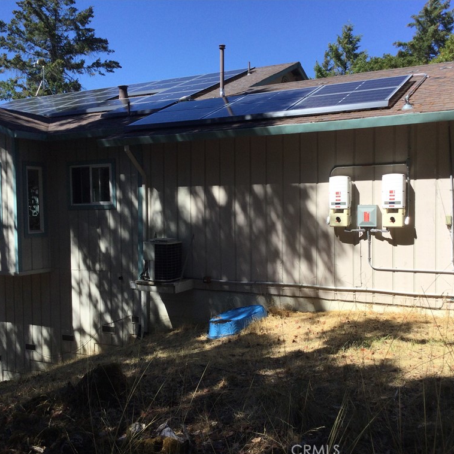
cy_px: 229
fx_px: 549
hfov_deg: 44.9
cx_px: 242
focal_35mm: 37
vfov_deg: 44.9
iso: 25
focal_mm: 3.3
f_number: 2.4
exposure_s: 1/1131
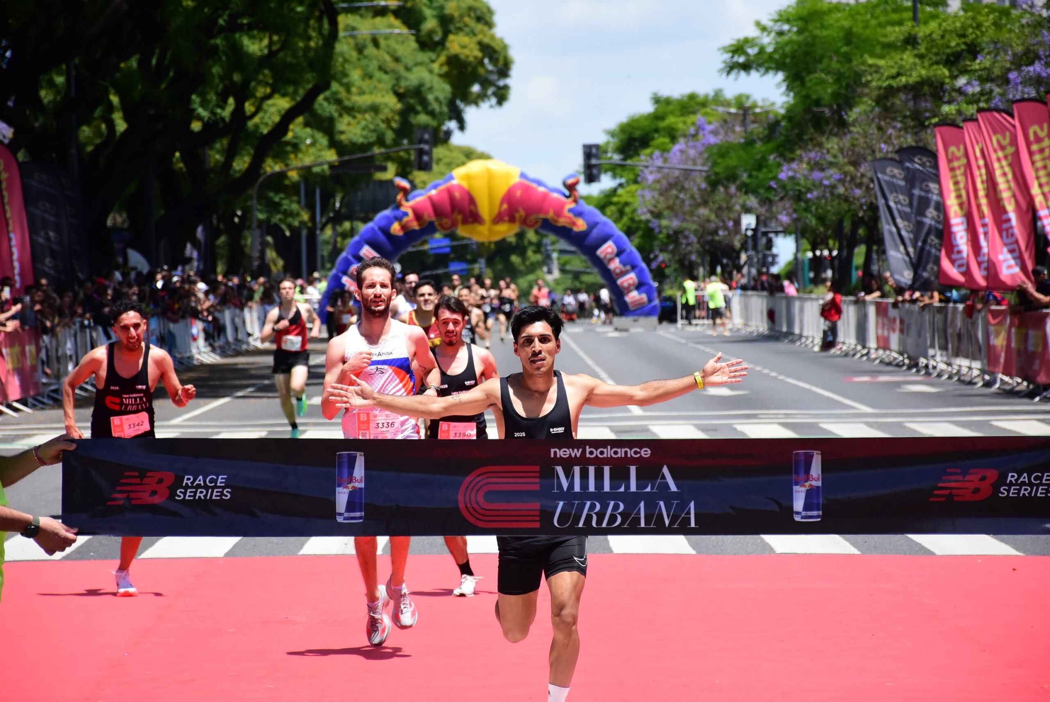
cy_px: 351
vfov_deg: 8.2
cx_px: 525
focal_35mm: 168
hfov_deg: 12.2
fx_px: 4903
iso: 1000
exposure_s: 1/4000
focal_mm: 112
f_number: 5.6
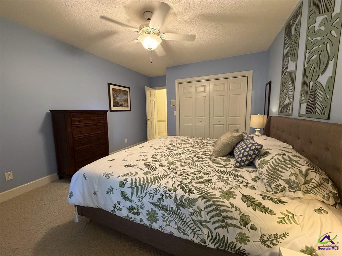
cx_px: 171
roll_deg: +1.6
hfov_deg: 102.1
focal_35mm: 14
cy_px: 128
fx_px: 138
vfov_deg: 85.7
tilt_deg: -6.1
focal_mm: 2.22
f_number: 2.2
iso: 500
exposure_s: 1/60
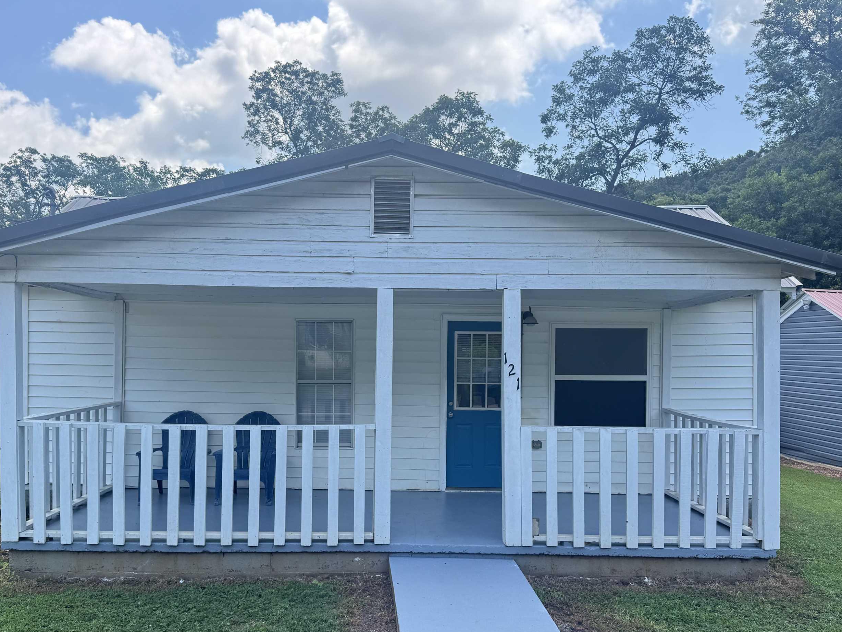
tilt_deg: -3.0
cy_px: 372
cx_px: 403
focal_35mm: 30
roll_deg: -0.8
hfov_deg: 59.9
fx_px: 730
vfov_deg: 46.6
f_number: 1.78
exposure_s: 1/1151
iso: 80
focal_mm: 6.76
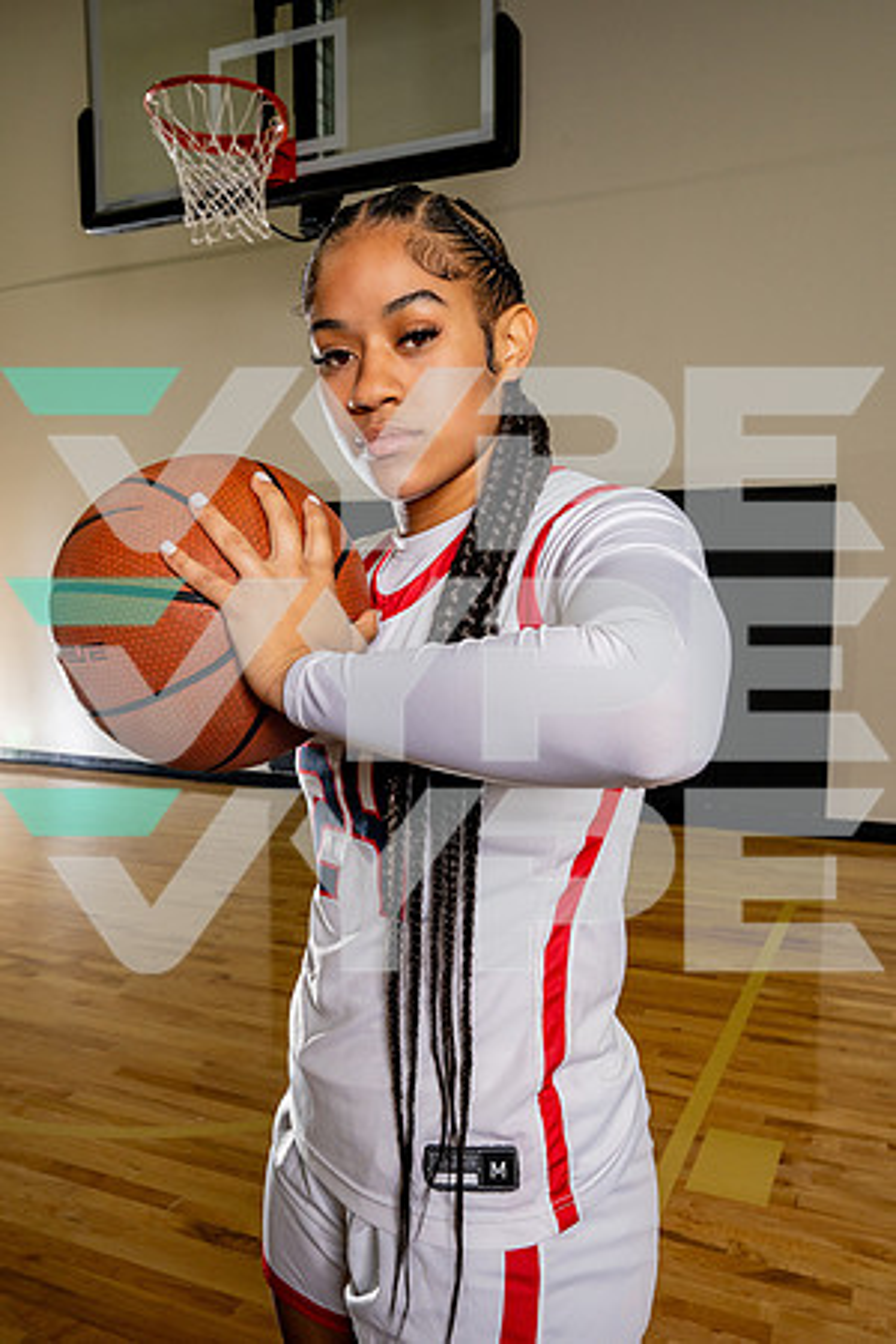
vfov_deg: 64.4
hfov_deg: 45.5
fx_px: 1068
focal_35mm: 29
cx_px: 448
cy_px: 672
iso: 640
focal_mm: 28.6
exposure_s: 1/200
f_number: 8
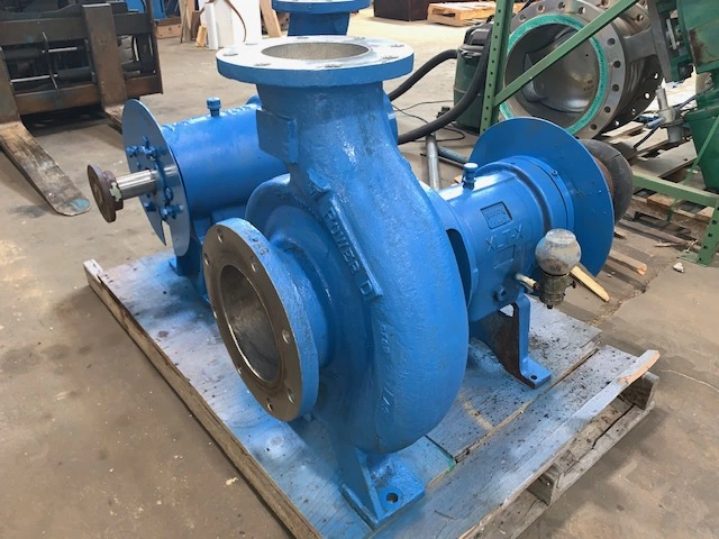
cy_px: 270
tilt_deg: -29.0
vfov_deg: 53.1
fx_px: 540
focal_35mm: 26
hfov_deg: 67.3
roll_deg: +0.2
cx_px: 360
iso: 50
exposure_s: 1/17
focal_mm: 4.25
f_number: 1.8
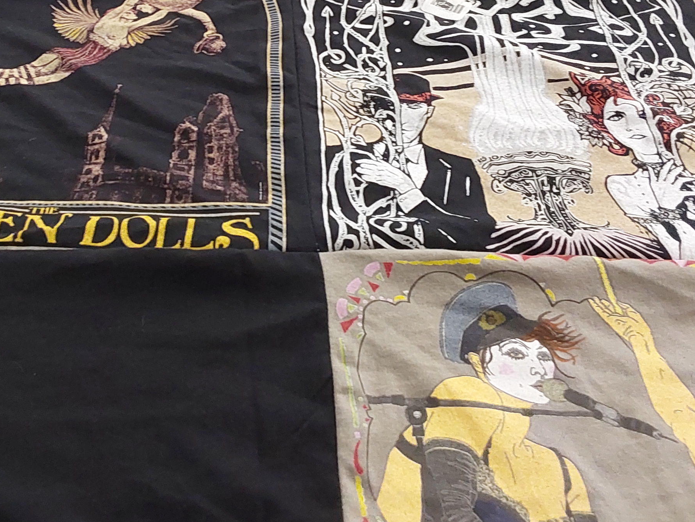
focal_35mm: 51
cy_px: 73
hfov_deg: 37.2
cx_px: 244
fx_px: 1024
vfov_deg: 27.7
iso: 250
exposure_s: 1/60
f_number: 1.9
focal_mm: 2.91
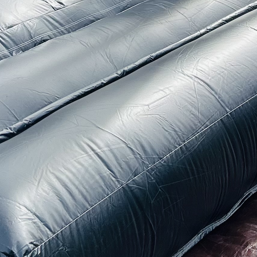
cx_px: -1
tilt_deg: +0.9
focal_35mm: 109
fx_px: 916
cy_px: -188
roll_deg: +8.6
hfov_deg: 15.7
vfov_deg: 14.3
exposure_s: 1/1838
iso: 50
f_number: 1.5
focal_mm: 5.7
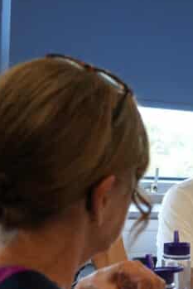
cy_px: 212
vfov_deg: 22.9
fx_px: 707
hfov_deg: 14.7
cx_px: 270
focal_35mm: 88
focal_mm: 30
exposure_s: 1/30
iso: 200
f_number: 5.6
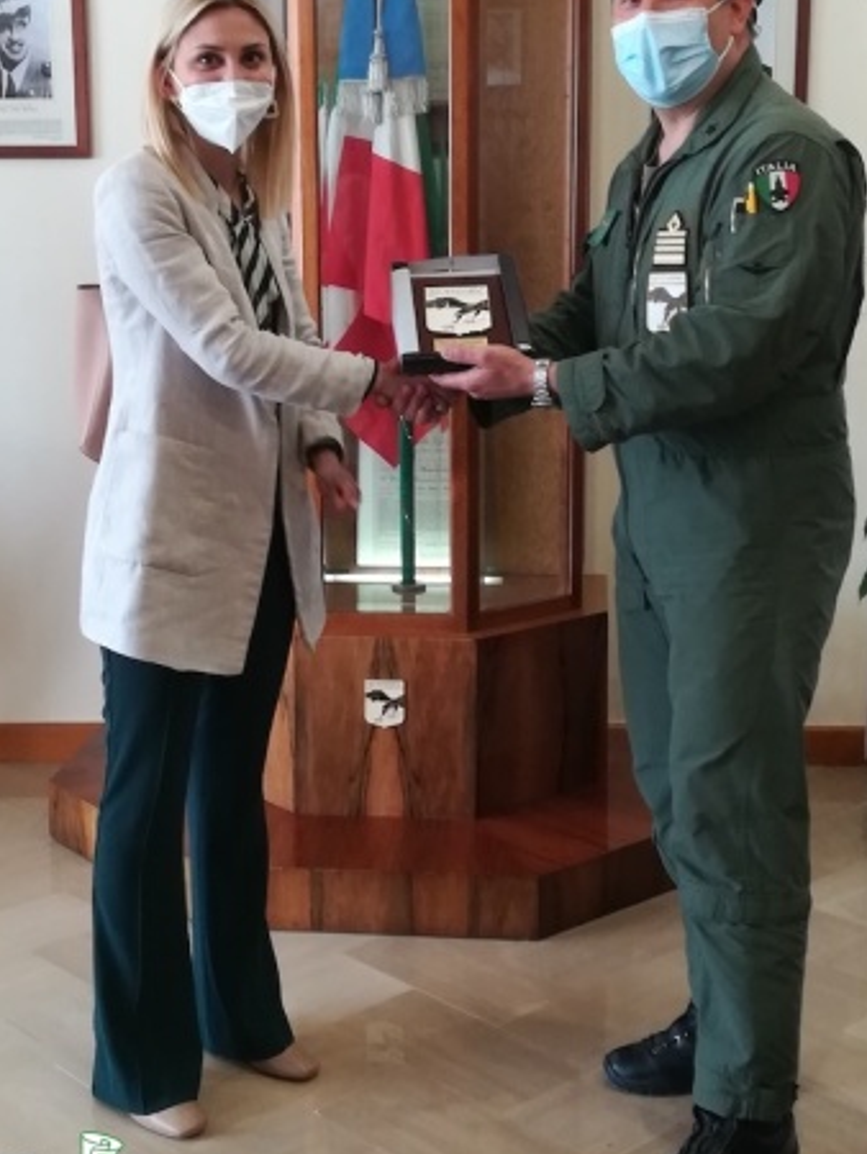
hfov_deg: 28.1
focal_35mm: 52
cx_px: 408
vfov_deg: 36.6
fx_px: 1735
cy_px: 454
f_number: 2.2
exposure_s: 1/30
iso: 200
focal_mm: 3.83
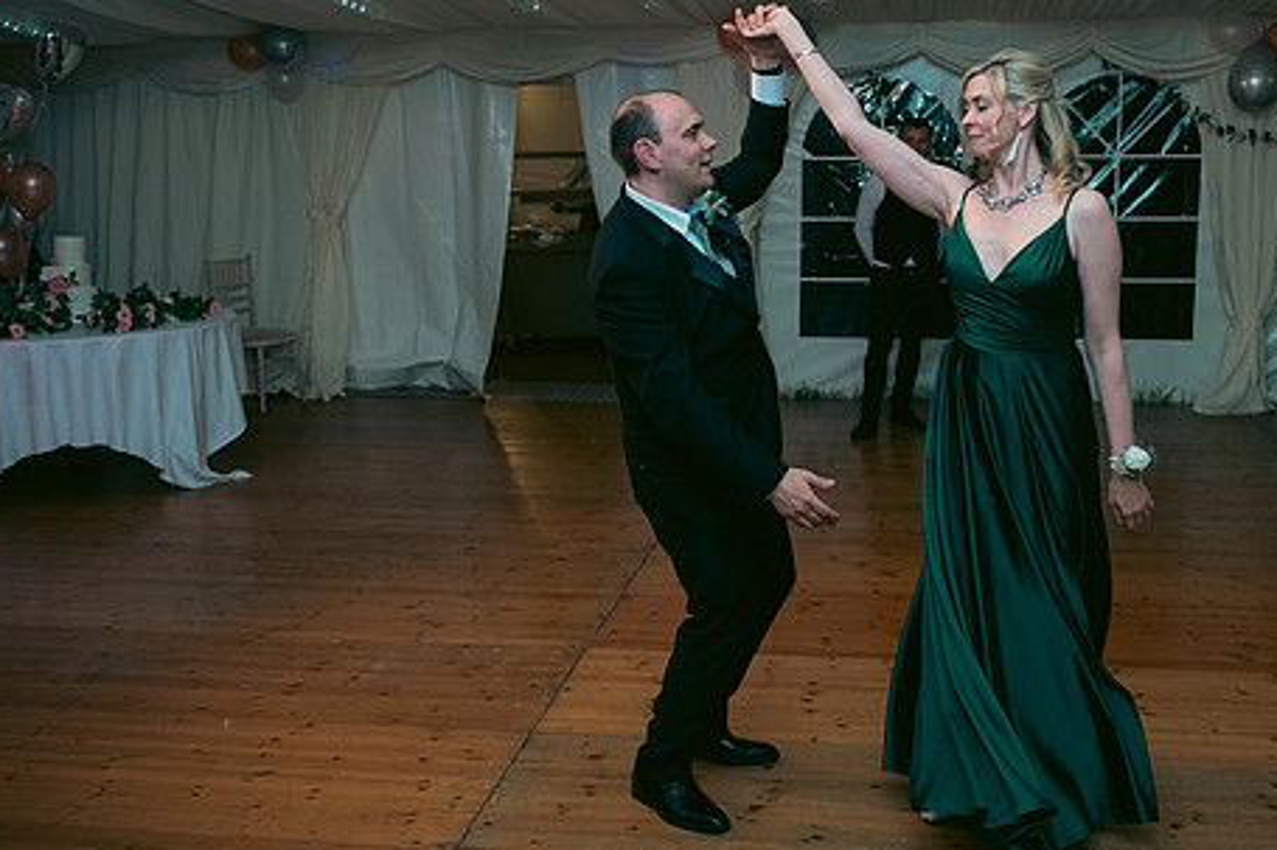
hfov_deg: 51.5
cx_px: 780
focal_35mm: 37
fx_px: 1312
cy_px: 335
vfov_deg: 35.8
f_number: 3.5
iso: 800
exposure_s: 1/160
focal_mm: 29
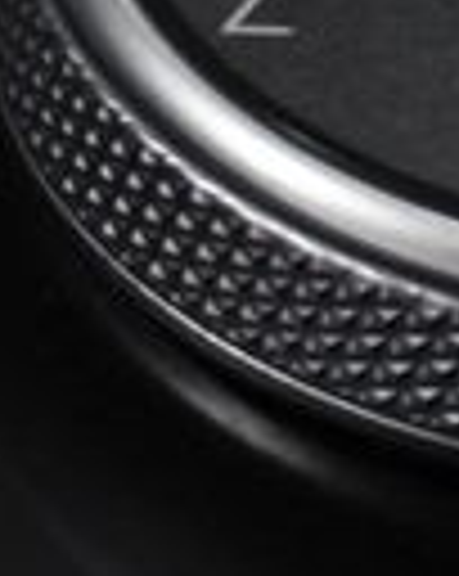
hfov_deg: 1.6
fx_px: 16766
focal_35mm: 985
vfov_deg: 2.0
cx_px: -756
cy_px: 515
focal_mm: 140
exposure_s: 1/400
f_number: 5.6
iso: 2500
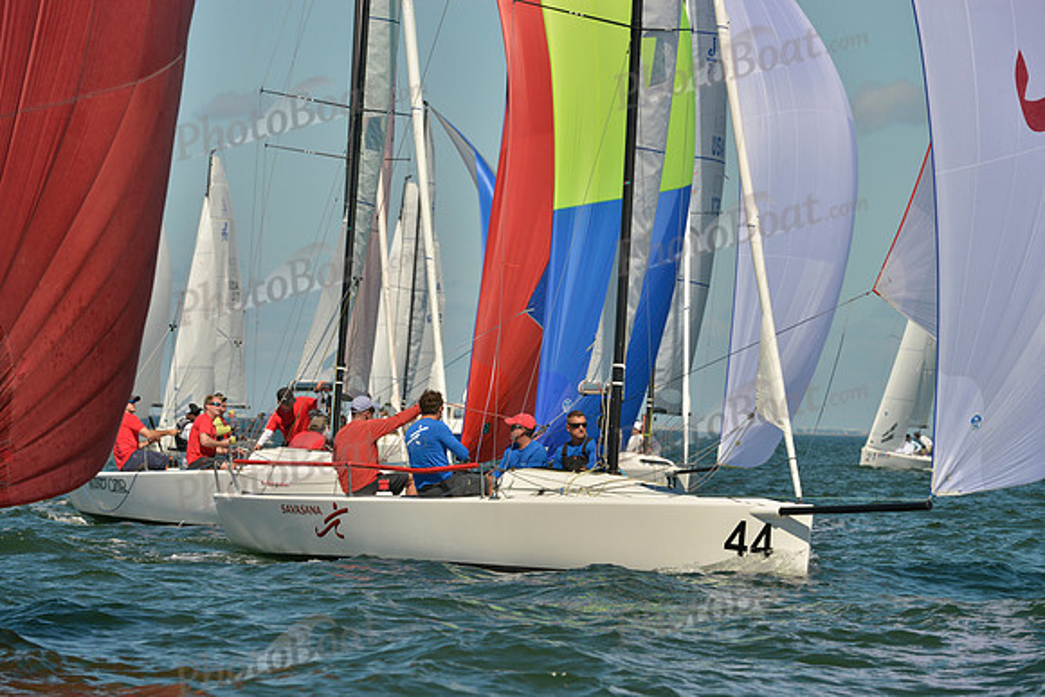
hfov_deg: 7.9
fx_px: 7549
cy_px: 348
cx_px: 522
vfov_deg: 5.3
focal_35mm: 260
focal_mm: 260
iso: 280
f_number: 11
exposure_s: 1/1000
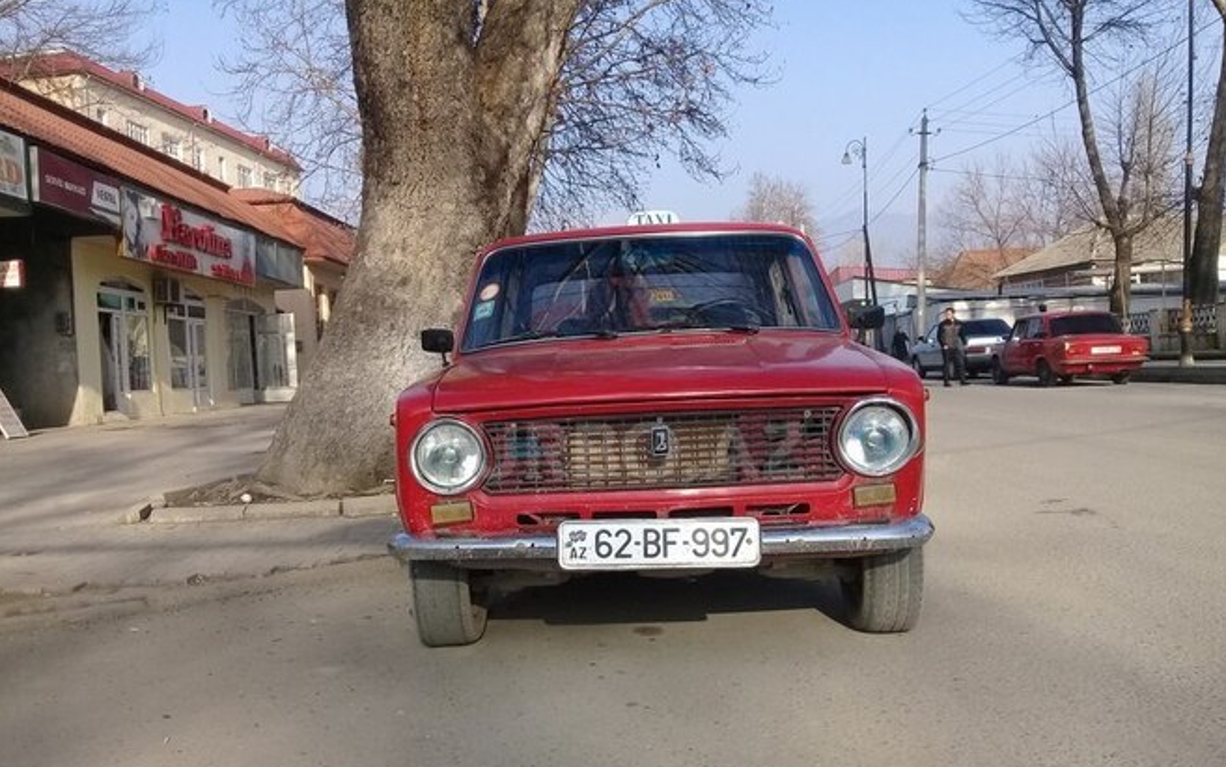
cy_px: 451
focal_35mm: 33
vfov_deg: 38.2
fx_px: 1103
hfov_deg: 58.1
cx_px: 614
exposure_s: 1/770
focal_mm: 3.3
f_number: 2.2
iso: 50
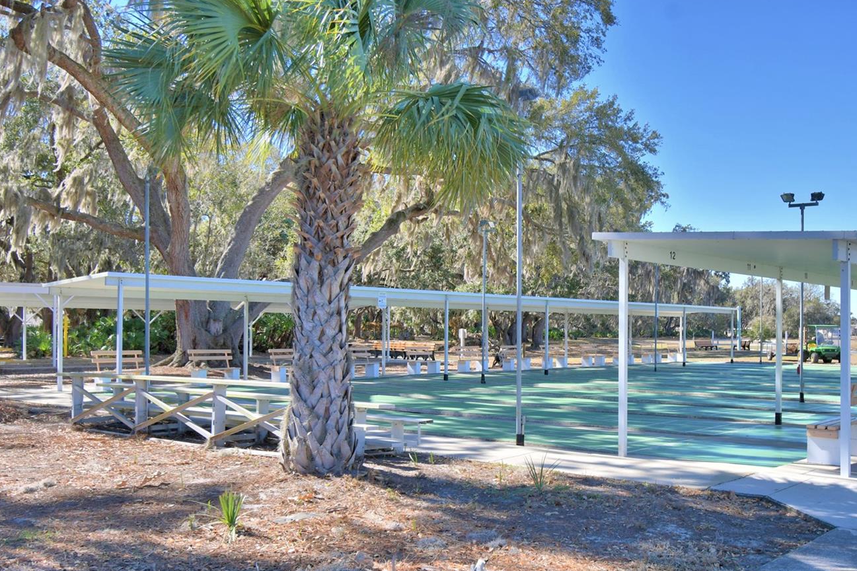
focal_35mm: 37
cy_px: 323
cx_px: 513
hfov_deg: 51.6
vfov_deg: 35.9
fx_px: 881
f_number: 7.1
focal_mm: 20
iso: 100
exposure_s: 1/250
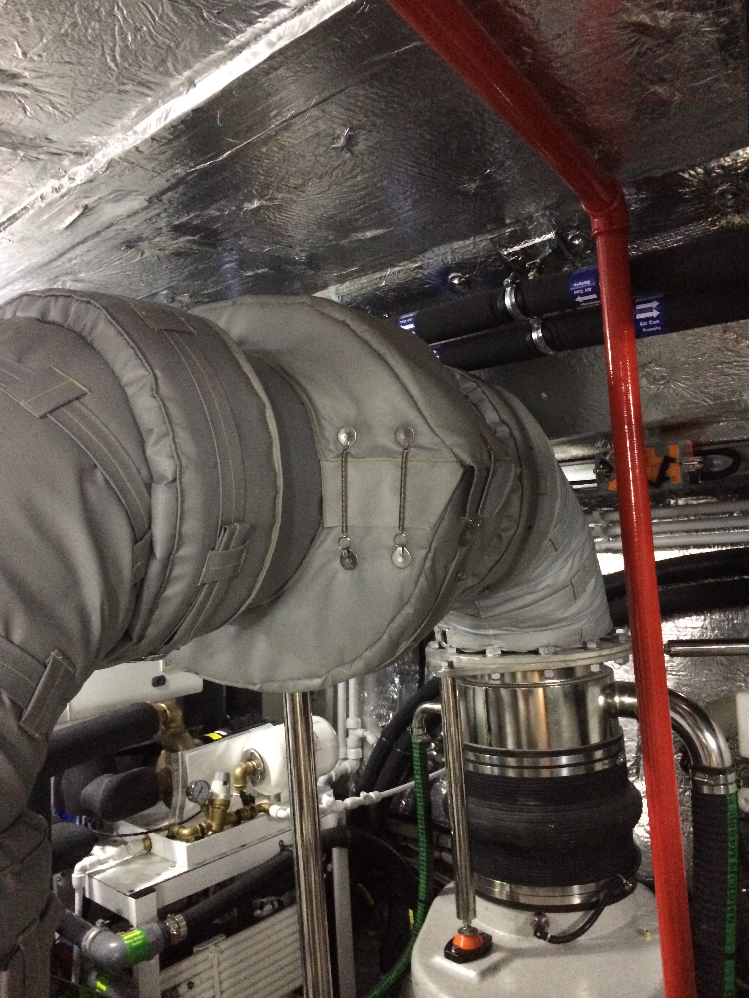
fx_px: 865
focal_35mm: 30
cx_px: 374
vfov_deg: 60.0
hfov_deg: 46.8
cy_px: 499
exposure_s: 1/15
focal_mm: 4.12
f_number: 2.2
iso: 500
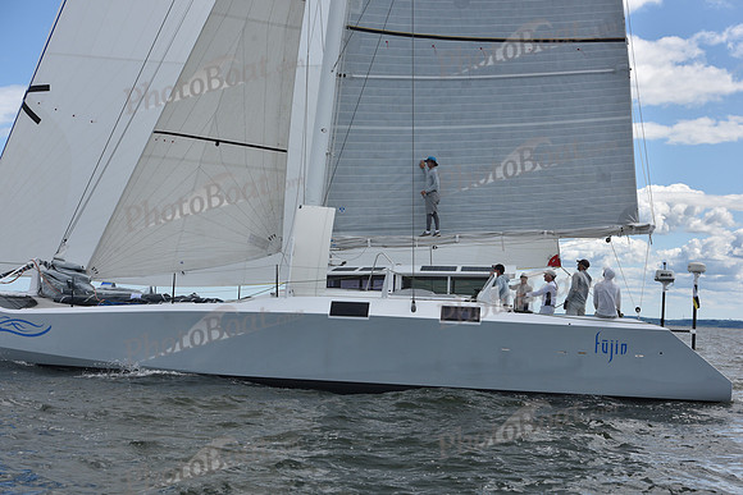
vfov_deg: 19.5
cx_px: 372
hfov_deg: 28.8
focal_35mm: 70
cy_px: 248
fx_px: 1445
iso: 250
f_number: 8
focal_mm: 70
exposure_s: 1/1000
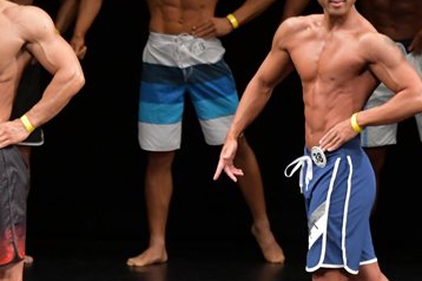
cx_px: 155
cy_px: 195
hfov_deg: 3.3
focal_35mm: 617
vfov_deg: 2.2
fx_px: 7226
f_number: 5.6
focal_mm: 190
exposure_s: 1/400
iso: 3200
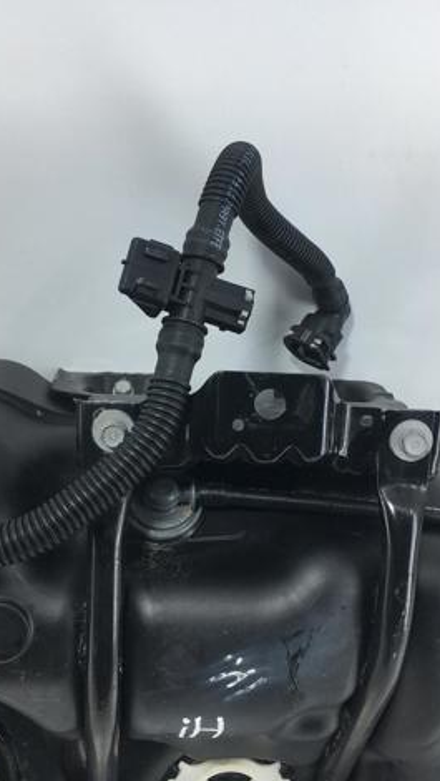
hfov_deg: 27.8
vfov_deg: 47.3
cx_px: 219
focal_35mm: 43
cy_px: 384
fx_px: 890
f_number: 2.2
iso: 25
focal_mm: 4.15
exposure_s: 1/172
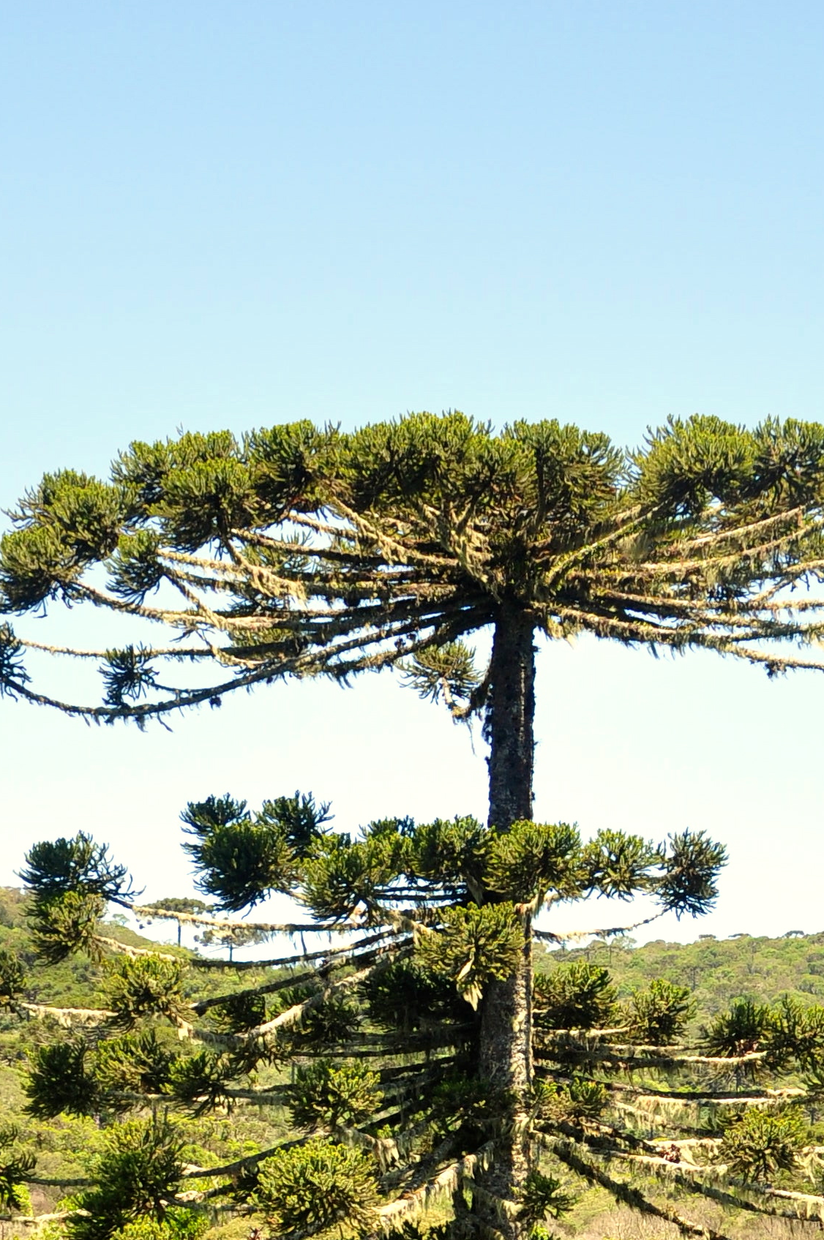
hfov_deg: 10.6
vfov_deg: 15.6
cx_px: 406
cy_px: 1261
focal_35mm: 129
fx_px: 4440
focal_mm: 34
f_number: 6.3
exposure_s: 1/320
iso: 200
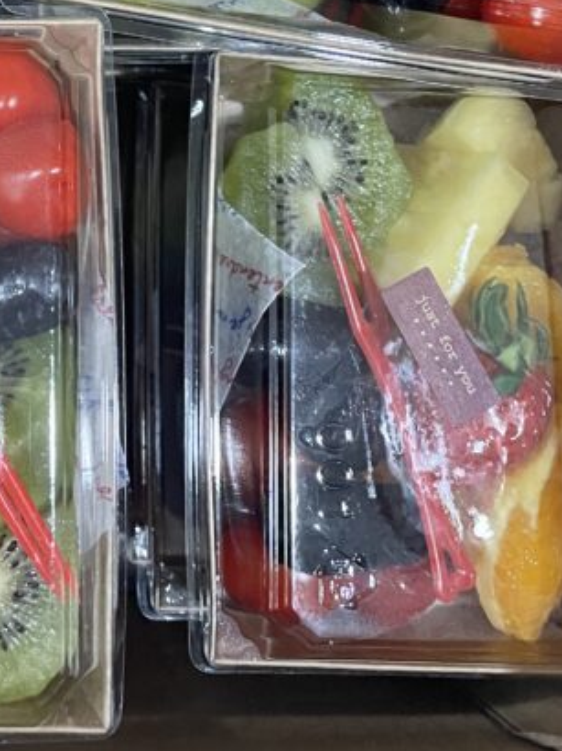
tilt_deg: -76.2
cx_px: -18
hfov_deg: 21.6
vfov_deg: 27.1
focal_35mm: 65
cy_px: -95
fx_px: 1409
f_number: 1.6
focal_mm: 4.2
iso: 400
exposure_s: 1/40
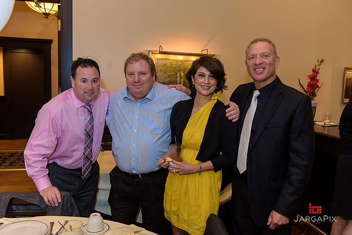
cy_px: 118
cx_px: 176
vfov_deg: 42.3
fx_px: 303
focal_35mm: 31
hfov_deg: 60.3
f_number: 3.2
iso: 1600
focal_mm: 31
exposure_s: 1/125
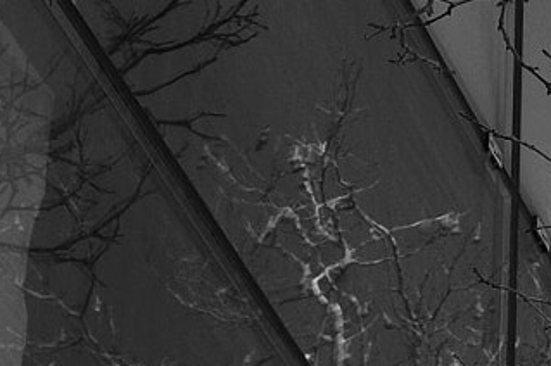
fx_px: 4029
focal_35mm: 264
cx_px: 1029
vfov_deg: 5.2
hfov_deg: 7.6
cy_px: 421
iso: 100
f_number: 5
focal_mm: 35
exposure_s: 1/400
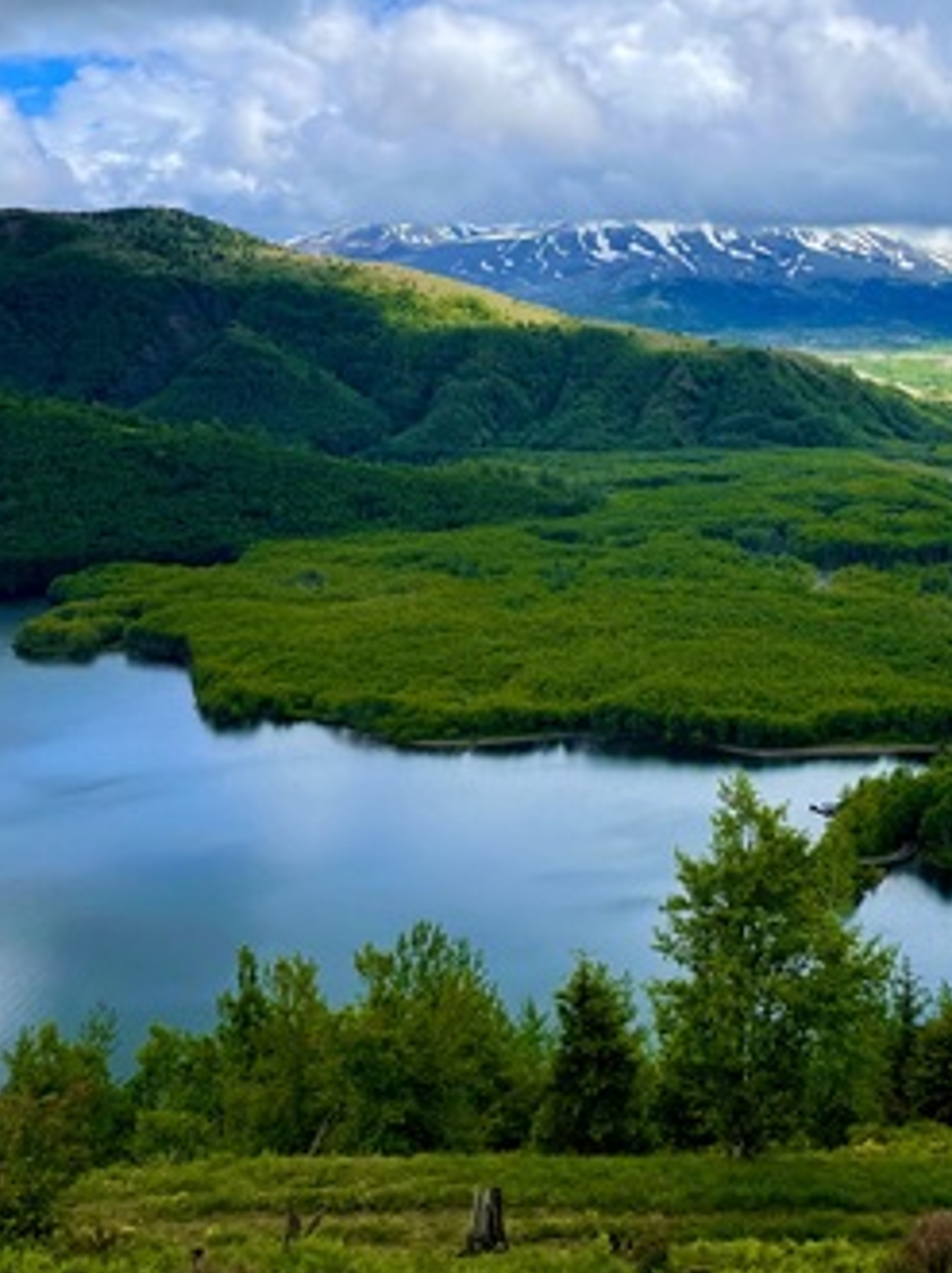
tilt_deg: +1.0
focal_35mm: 41
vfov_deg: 44.5
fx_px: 1505
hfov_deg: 34.2
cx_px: 736
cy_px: 339
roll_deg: +0.2
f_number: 1.6
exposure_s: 1/5376
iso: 32
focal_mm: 5.1
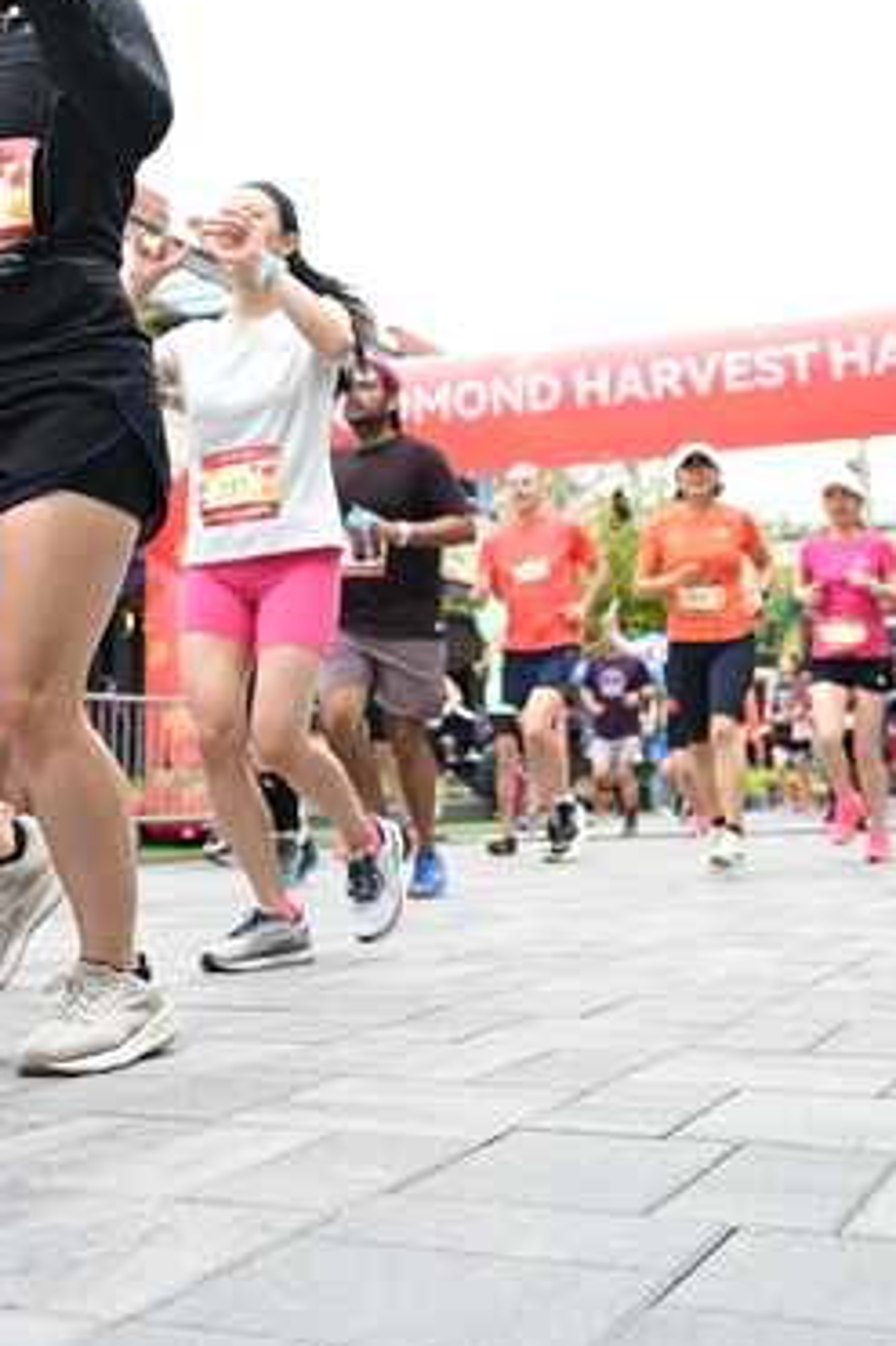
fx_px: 1719
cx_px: 463
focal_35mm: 46
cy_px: 479
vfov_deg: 42.3
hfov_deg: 29.2
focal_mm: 31
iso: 2000
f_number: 4
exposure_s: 1/640
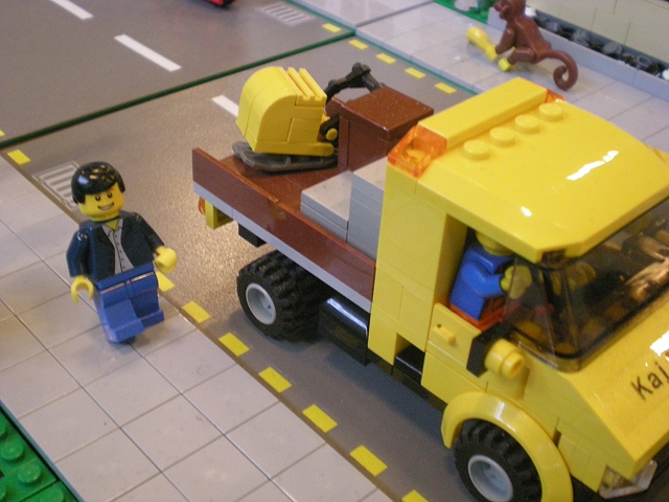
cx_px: 334
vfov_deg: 32.9
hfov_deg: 42.9
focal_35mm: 44
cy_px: 251
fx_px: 850
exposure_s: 1/18.4
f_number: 3.5
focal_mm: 7.4
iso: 400
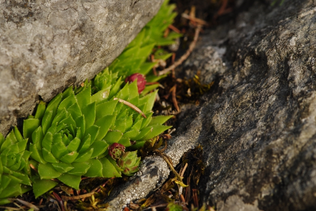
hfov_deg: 16.0
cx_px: 158
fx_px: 1121
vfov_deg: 10.8
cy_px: 106
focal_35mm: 128
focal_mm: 85
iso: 200
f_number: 7.1
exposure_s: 1/160
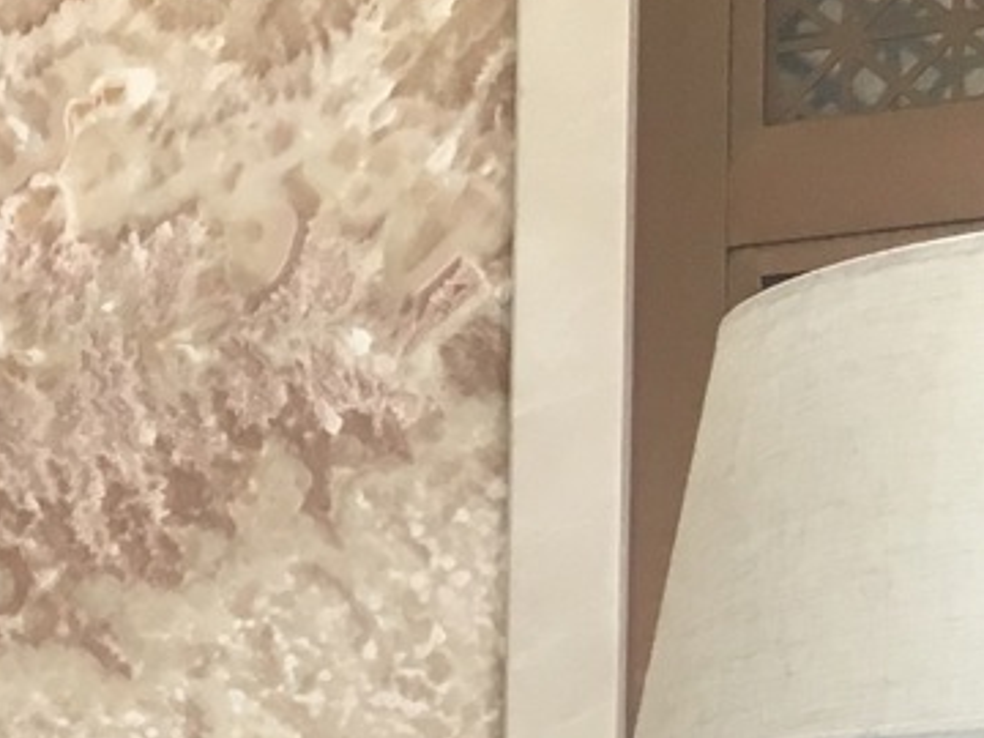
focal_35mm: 134
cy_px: 1270
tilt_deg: +1.2
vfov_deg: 10.5
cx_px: -994
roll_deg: -0.7
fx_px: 3809
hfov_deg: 12.8
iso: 40
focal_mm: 4.15
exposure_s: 1/33
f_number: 2.2
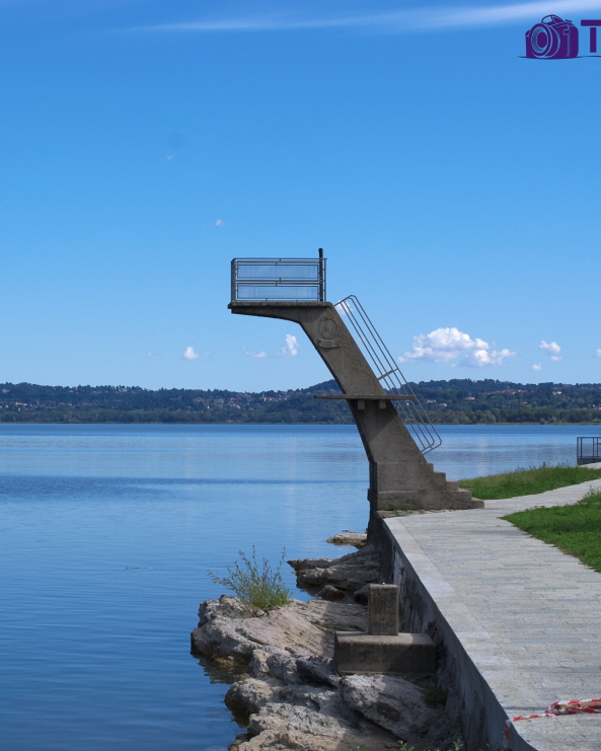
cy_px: 400
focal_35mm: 86
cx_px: 156
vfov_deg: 22.2
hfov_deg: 17.8
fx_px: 1912
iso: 200
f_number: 7.1
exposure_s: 1/570
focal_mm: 35
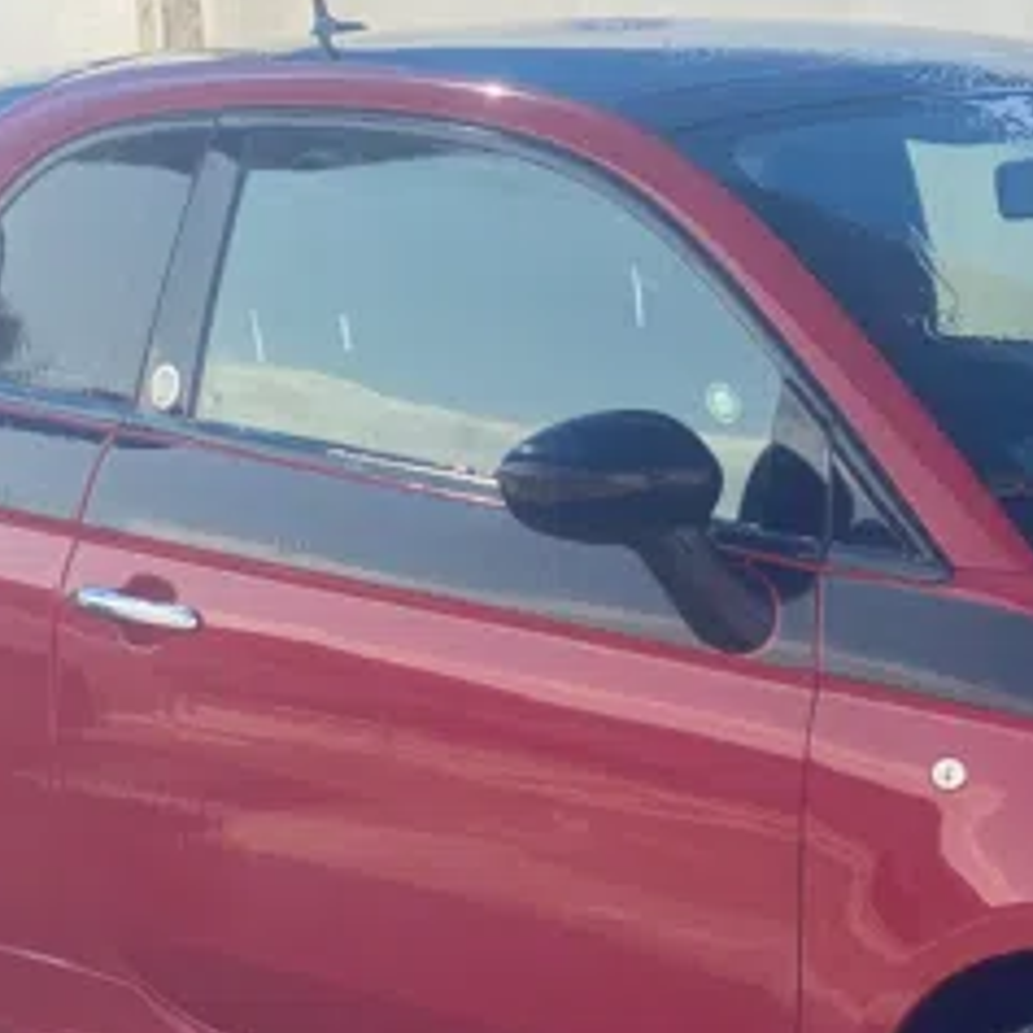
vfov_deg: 14.0
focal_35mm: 124
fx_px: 4186
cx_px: 815
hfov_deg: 14.0
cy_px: 798
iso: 20
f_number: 2
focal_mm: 6
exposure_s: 1/366
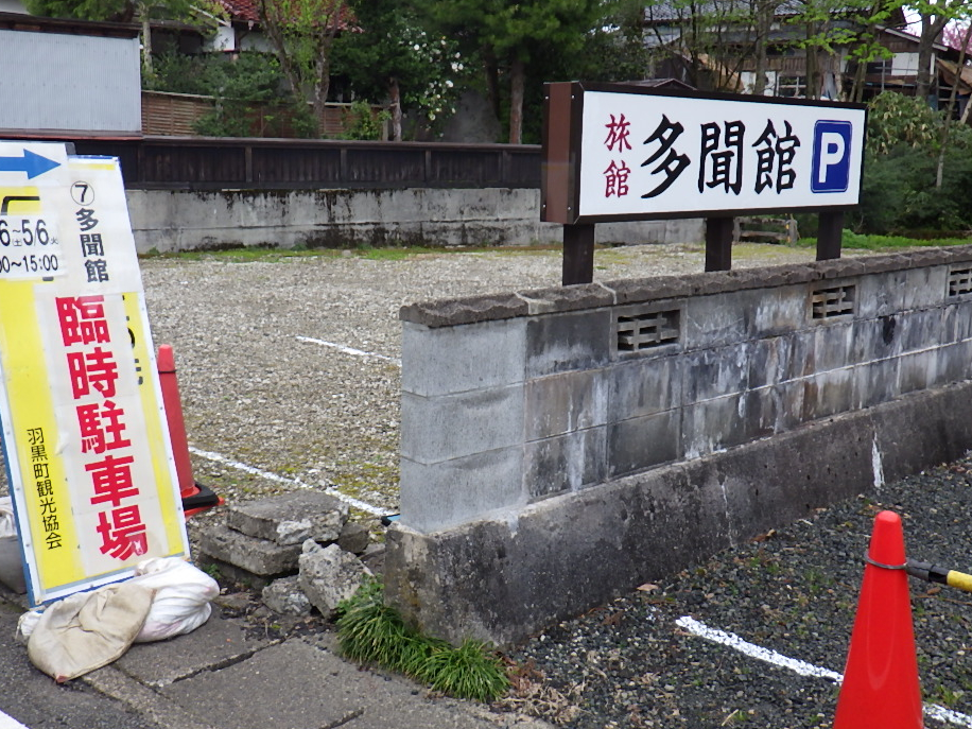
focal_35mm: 38
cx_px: 479
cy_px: 366
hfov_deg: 49.0
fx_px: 1067
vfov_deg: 37.7
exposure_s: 1/50
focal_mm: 6.1
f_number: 3.8
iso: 125
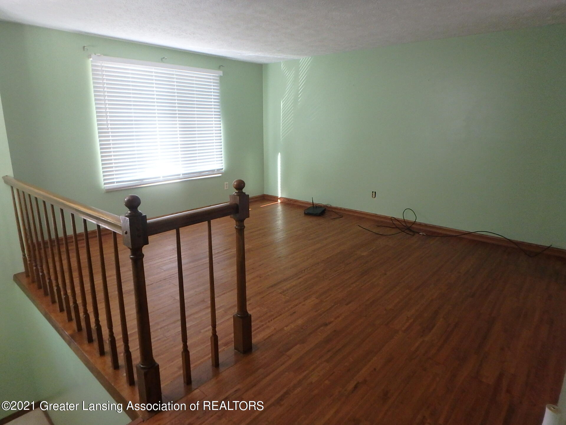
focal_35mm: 21
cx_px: 283
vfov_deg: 63.4
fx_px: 343
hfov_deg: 79.0
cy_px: 212
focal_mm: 3.7
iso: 500
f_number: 3.5
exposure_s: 1/30
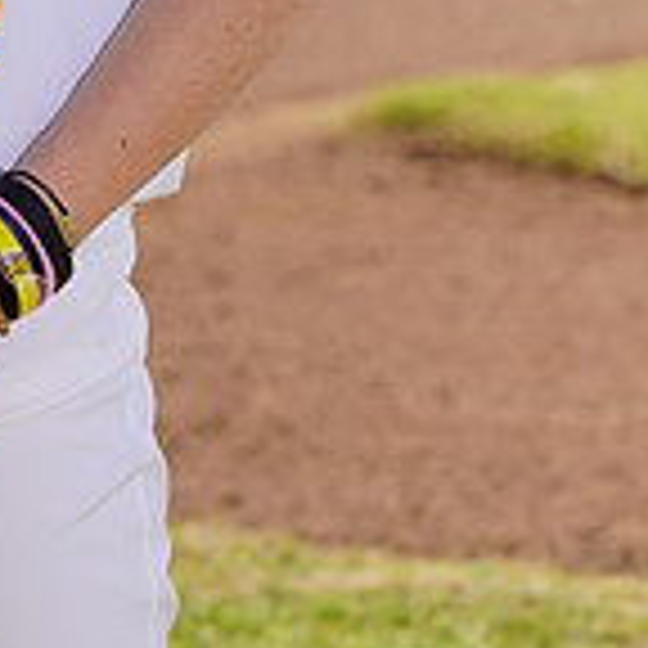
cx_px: -61
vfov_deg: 2.8
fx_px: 13089
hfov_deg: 2.8
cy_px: -405
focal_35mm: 618
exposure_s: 1/250
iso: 100
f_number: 8
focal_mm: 181
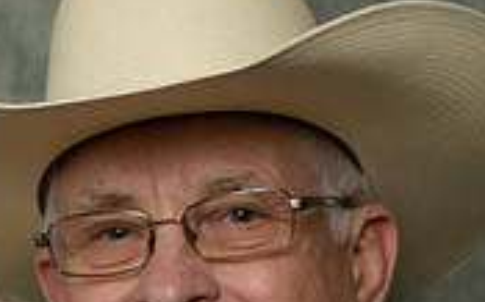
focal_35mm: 196
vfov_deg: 6.6
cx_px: 55
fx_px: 2588
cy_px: 456
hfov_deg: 10.7
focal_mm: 58
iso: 400
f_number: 10
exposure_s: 1/125
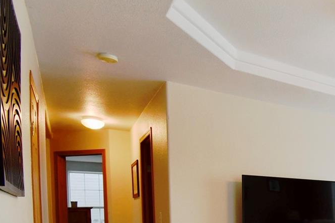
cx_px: 399
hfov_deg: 39.2
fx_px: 335
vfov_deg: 33.6
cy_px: 225
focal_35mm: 36
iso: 400
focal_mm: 10
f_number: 9
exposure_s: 1/40
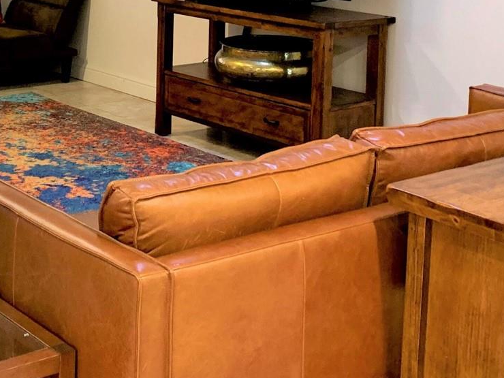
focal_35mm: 72
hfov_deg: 26.6
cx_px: 115
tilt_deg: -5.5
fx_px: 1048
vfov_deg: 19.7
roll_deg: -1.7
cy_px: -26
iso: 200
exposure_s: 1/60
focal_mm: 4.25
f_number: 1.8
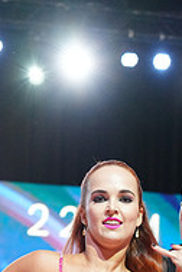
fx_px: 1820
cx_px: 209
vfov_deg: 8.4
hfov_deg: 5.7
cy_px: 414
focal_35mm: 240
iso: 2500
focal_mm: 78
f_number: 4
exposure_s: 1/250
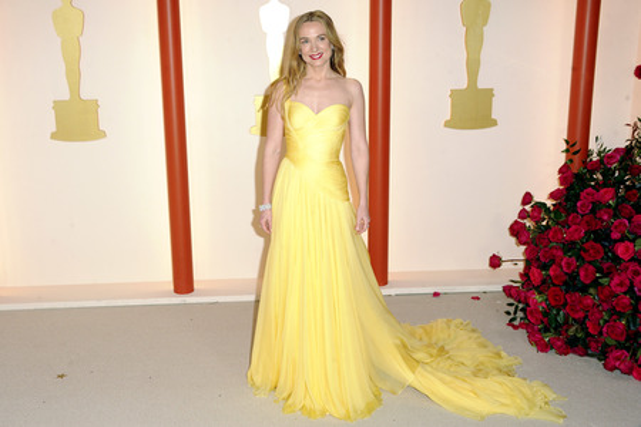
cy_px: 214
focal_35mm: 36
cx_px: 320
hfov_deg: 53.1
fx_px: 641
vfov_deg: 36.9
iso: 1600
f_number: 6.3
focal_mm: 36
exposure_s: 1/200
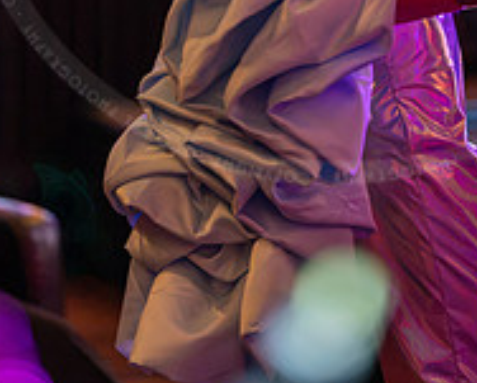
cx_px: 304
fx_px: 4284
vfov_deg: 5.1
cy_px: -145
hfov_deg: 6.4
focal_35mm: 303
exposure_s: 1/250
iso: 3200
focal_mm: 135
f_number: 1.8
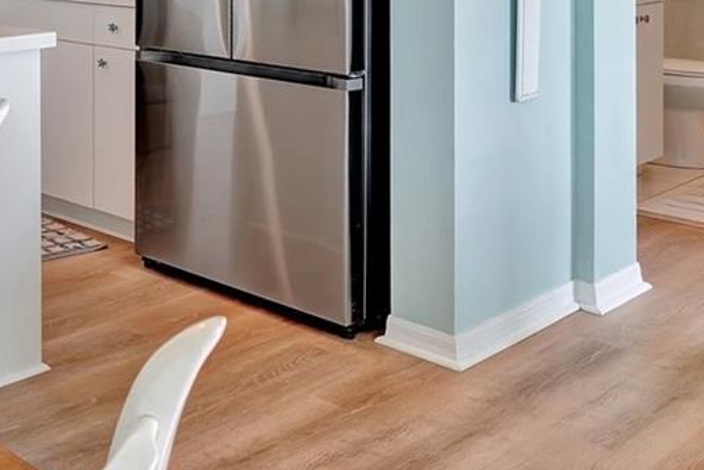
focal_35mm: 54
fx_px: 1056
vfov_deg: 24.1
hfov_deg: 31.8
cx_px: -106
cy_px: 21
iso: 500
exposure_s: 1/20
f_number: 8
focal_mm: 17
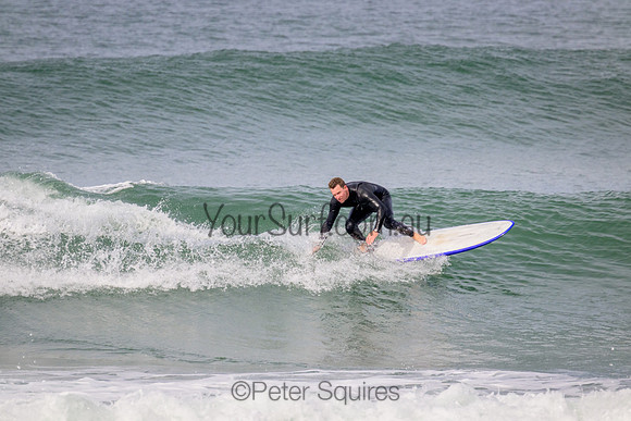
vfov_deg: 1.7
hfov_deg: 2.6
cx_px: 316
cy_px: 210
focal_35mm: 800
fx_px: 14025
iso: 1400
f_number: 11
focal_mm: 800
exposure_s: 1/2000
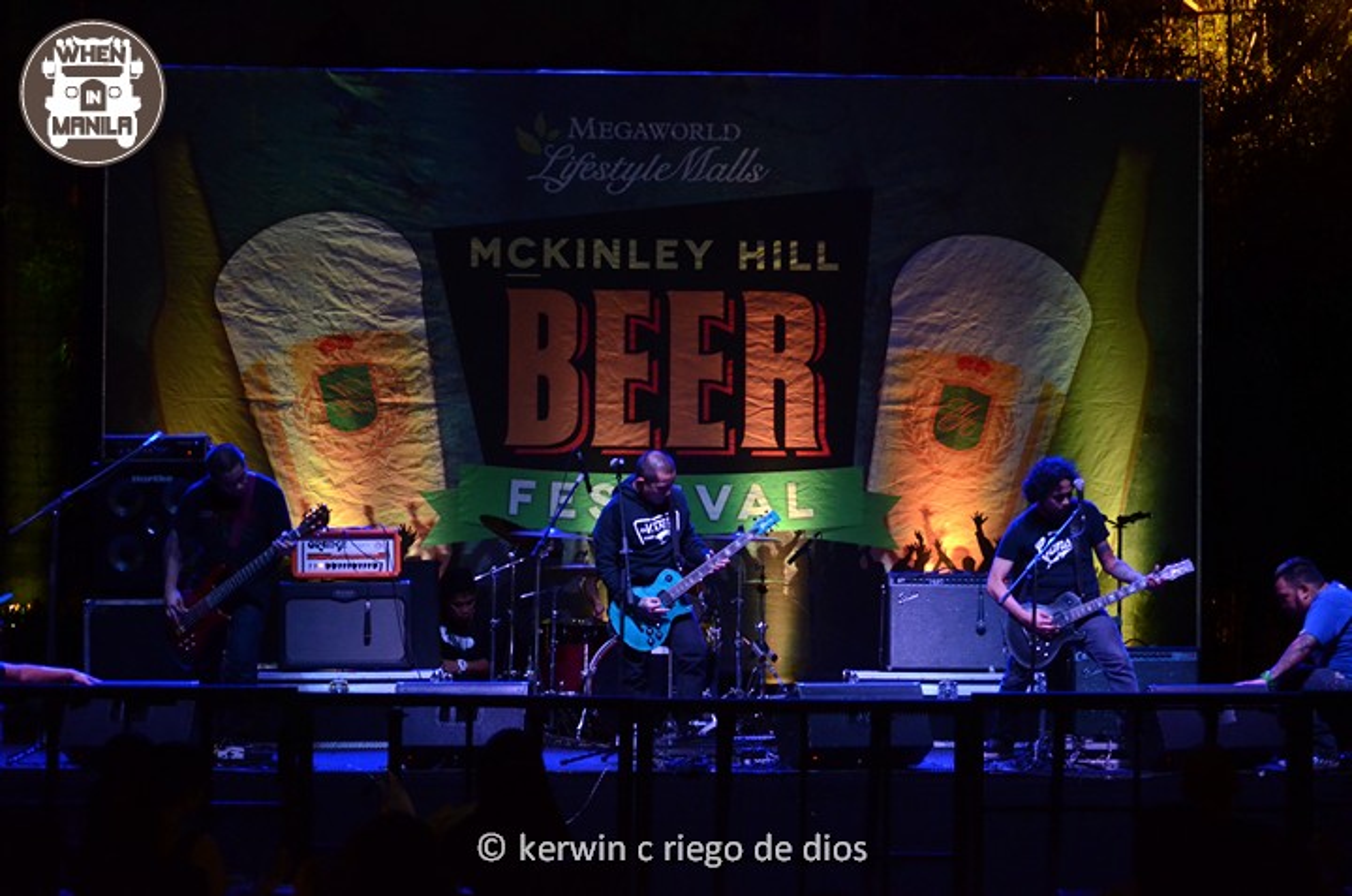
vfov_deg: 12.6
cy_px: 448
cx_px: 676
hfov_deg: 19.0
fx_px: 4048
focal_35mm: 108
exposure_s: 1/160
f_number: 4.2
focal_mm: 72
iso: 3200
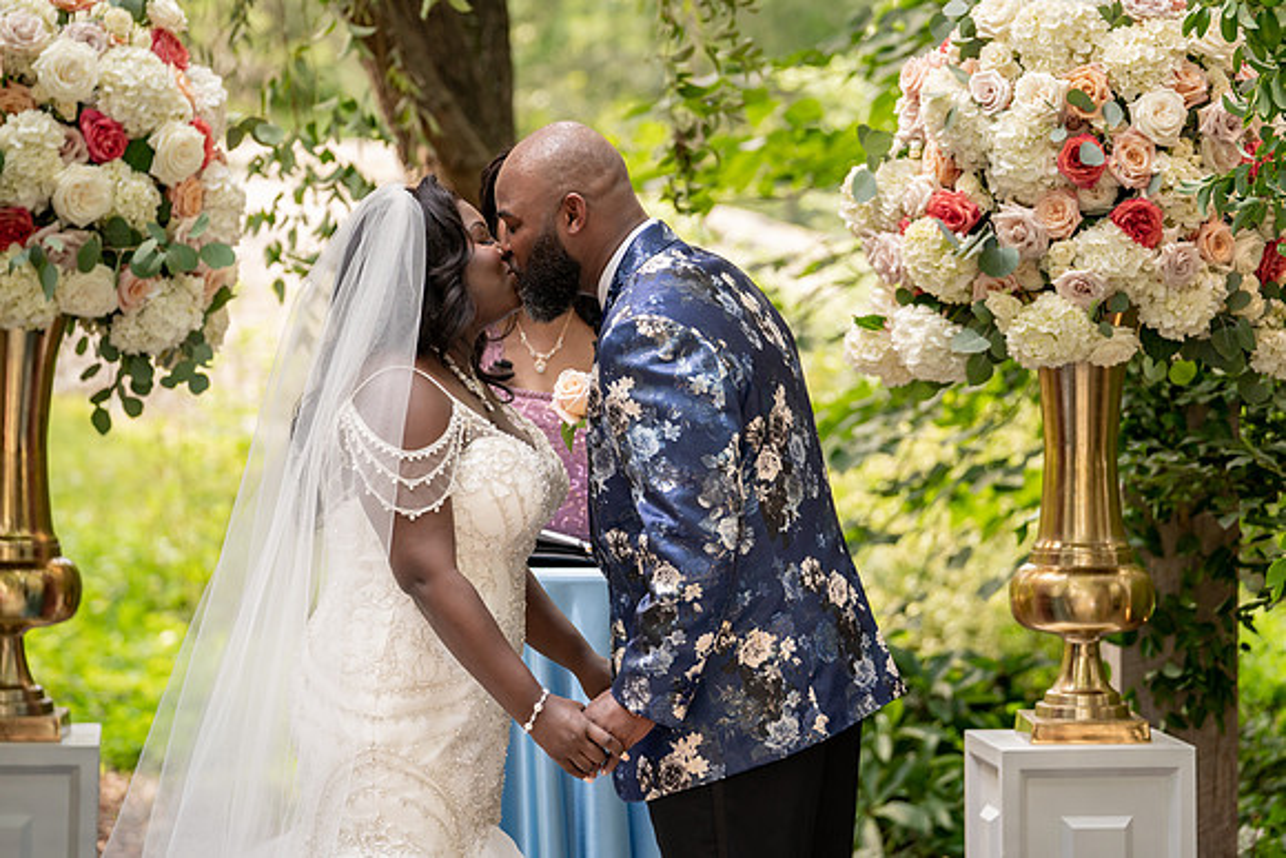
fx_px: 5079
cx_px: 686
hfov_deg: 14.4
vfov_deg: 9.7
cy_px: 401
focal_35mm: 142
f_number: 4
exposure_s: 1/200
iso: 640
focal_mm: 133
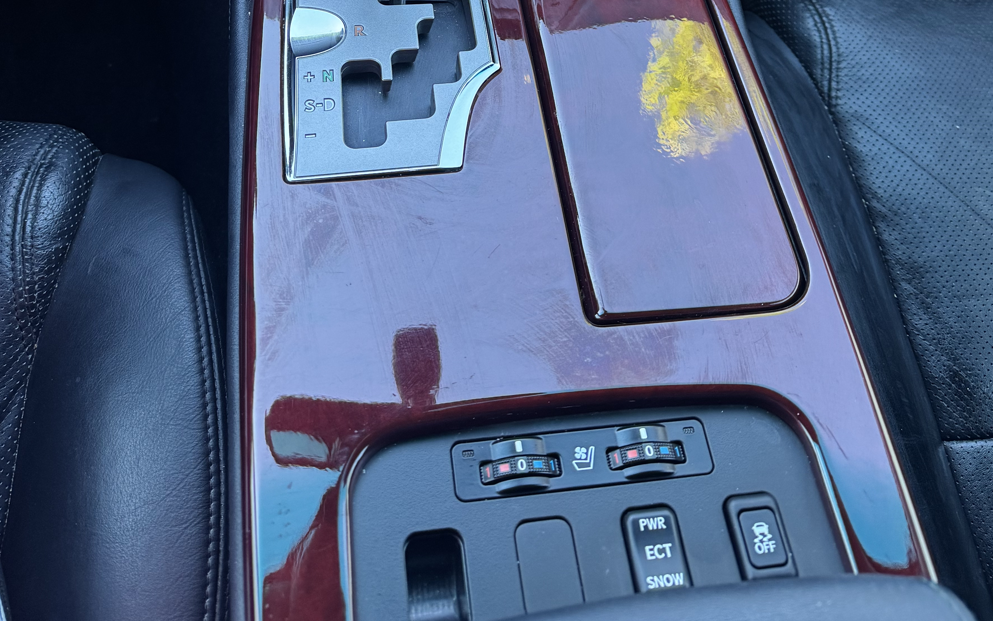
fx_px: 1110
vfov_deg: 26.9
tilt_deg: -37.8
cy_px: -161
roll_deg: -6.2
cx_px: 516
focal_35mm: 41
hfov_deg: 48.2
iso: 200
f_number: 1.78
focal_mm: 6.76
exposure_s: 1/60
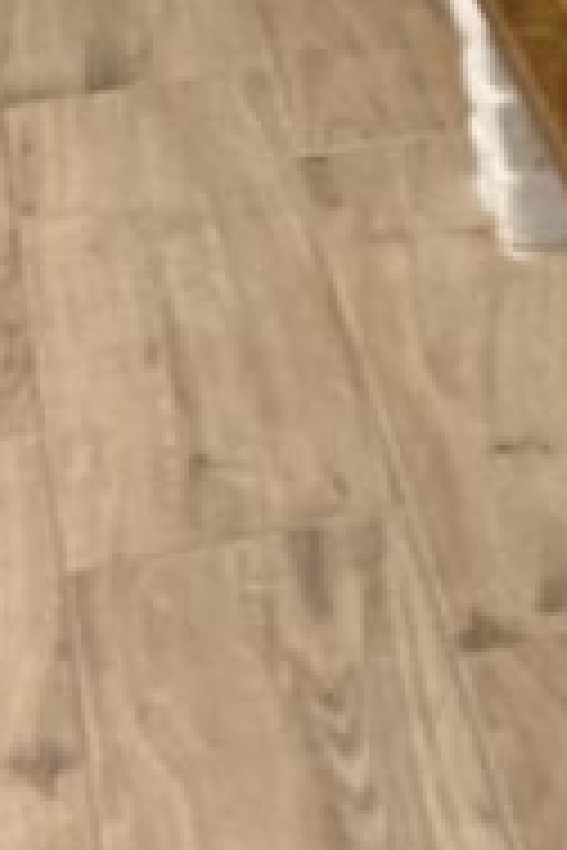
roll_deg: -0.6
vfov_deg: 15.2
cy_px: 409
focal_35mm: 135
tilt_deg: -28.6
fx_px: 3189
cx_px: 1629
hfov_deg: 8.6
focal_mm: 6.76
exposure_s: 1/60
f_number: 1.78
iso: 160
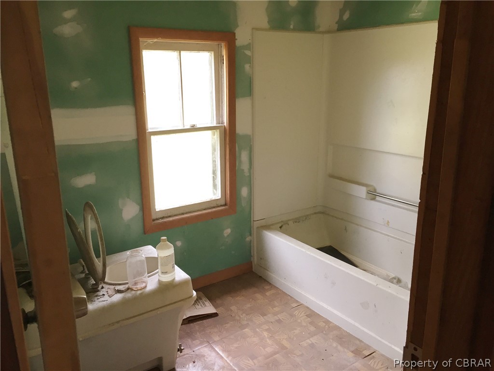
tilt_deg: -15.5
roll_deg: -0.1
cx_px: 247
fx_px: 414
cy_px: 186
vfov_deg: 48.2
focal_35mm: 29
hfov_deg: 61.7
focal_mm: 4.15
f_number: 2.2
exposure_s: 1/30
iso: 32
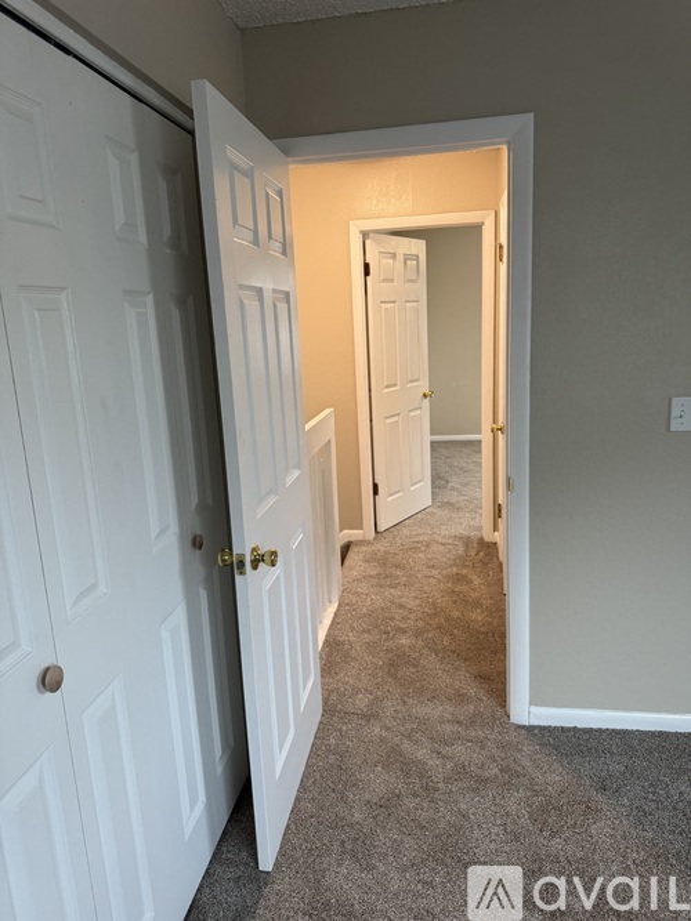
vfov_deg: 71.6
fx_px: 639
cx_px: 346
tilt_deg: -11.0
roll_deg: +3.3
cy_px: 460
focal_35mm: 24
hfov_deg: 56.8
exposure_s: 1/120
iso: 200
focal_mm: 6.76
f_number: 1.78
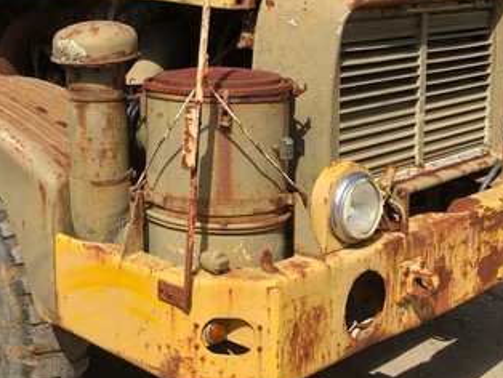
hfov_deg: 32.5
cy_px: 90
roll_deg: +0.3
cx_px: 74
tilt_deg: -10.0
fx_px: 829
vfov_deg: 25.4
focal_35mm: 57
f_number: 1.8
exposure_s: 1/2000
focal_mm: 3.99
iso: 20
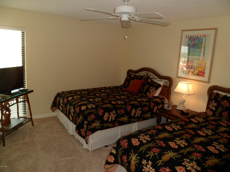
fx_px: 173
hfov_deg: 67.3
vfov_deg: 53.1
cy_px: 86
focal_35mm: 26
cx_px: 115
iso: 120
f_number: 3.3
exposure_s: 1/45
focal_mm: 4.9
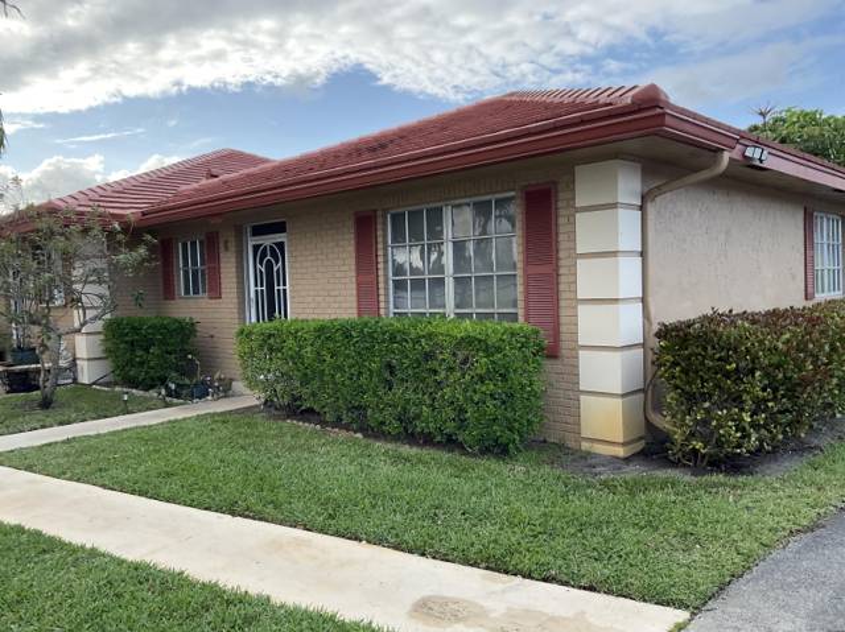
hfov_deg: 61.7
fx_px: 707
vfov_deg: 48.2
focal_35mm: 29
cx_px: 422
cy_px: 316
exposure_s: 1/386
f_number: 1.8
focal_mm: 3
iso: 16
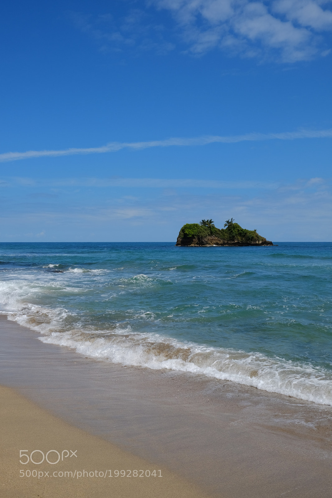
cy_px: 249
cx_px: 166
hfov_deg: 37.9
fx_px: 484
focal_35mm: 35
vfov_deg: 54.4
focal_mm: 23
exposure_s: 1/420
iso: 200
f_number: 11
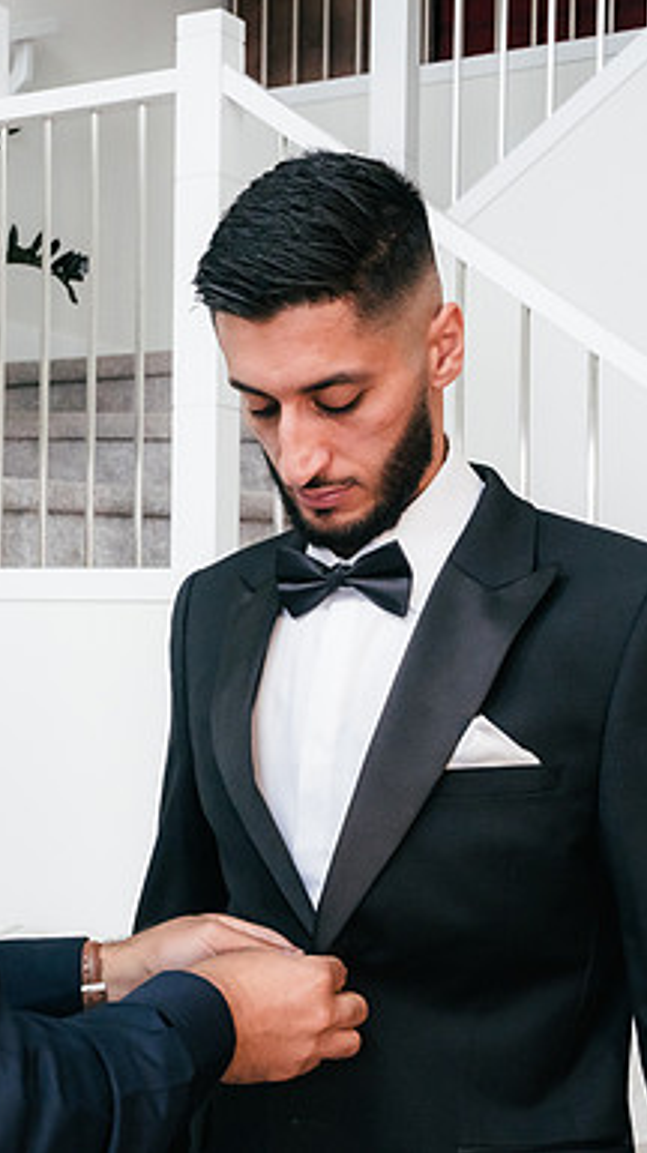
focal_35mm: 60
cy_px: 576
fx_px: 1834
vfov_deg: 34.9
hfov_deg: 19.7
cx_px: 102
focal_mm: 38
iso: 5000
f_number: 9
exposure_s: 1/160
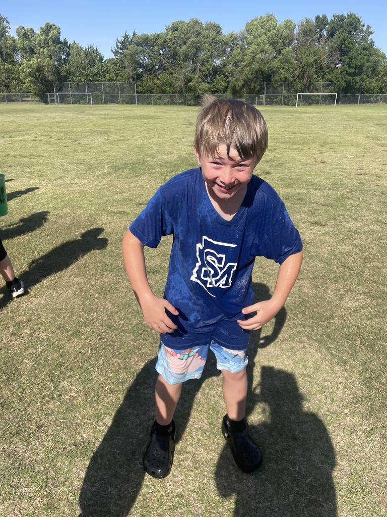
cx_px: 194
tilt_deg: -23.1
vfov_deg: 67.3
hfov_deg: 53.1
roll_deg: -1.0
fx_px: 388
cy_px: 258
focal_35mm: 26
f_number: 1.6
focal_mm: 4.2
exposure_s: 1/2882
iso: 32
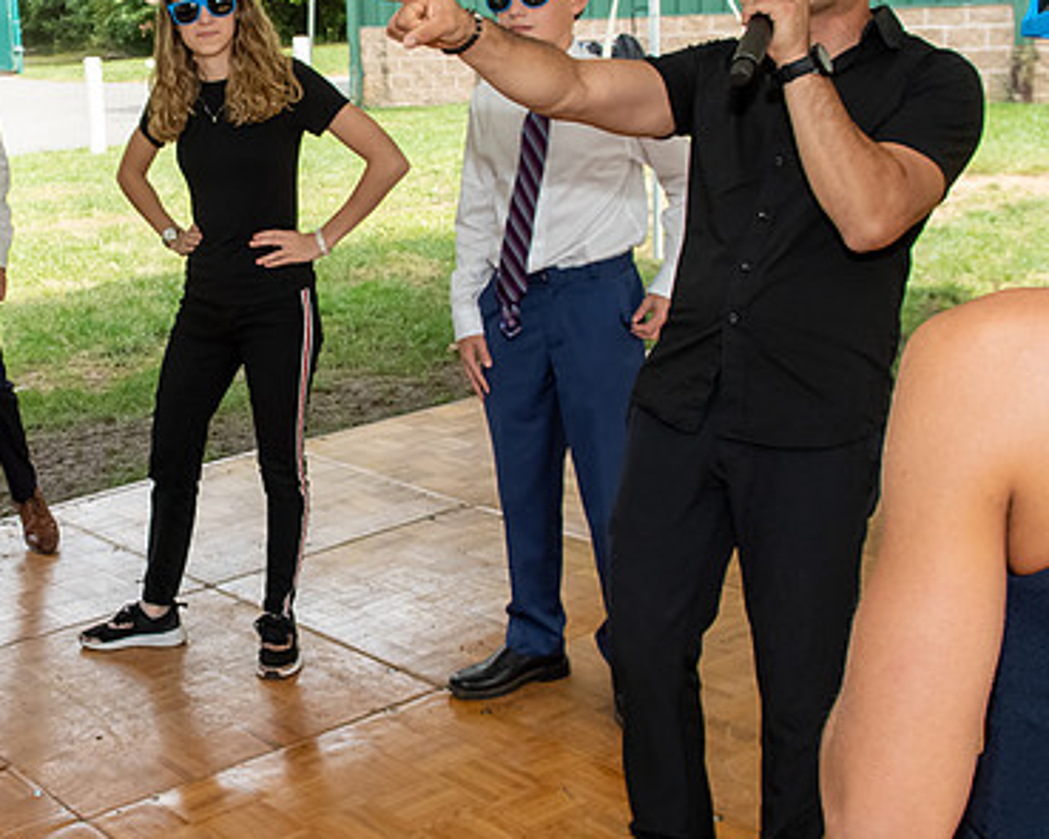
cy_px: 320
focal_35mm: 54
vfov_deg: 28.0
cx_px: 190
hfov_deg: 33.6
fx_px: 1676
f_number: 5.6
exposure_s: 1/250
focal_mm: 18
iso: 400
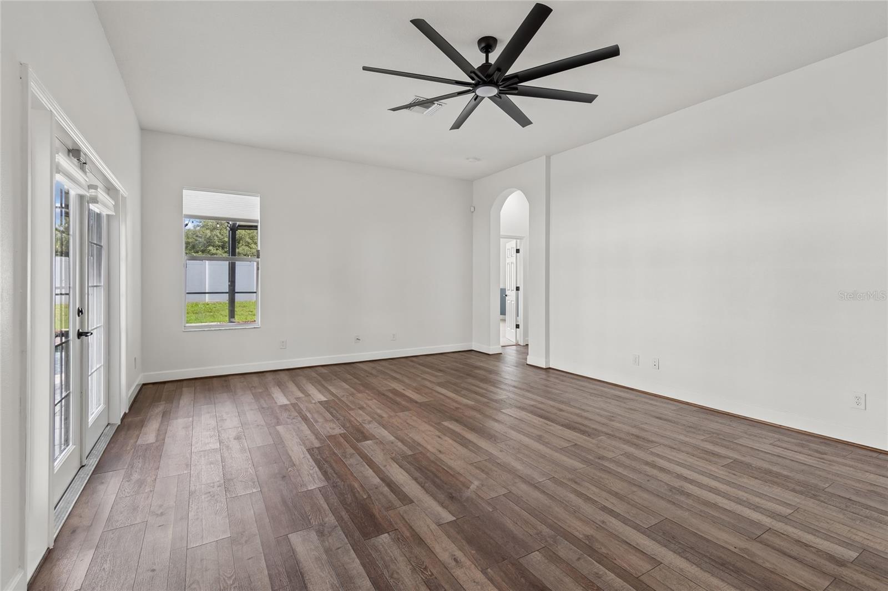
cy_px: 296
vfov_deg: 77.3
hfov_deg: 100.4
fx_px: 370
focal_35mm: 15
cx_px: 444
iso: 100
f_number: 7.1
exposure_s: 1/10
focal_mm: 10
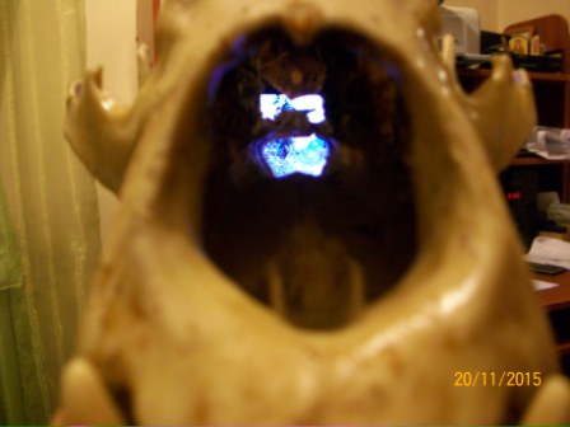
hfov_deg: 56.8
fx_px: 527
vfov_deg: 44.2
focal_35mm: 32
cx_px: 285
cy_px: 214
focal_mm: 5.7
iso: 160
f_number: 2.8
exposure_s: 1/8
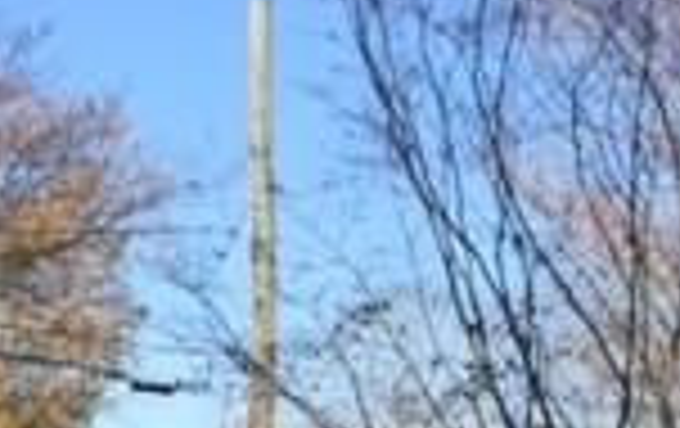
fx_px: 2414
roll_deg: -1.1
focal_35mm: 130
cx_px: 392
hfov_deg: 16.0
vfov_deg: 9.5
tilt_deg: -5.2
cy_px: 865
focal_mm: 4.15
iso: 32
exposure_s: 1/1130
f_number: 2.2
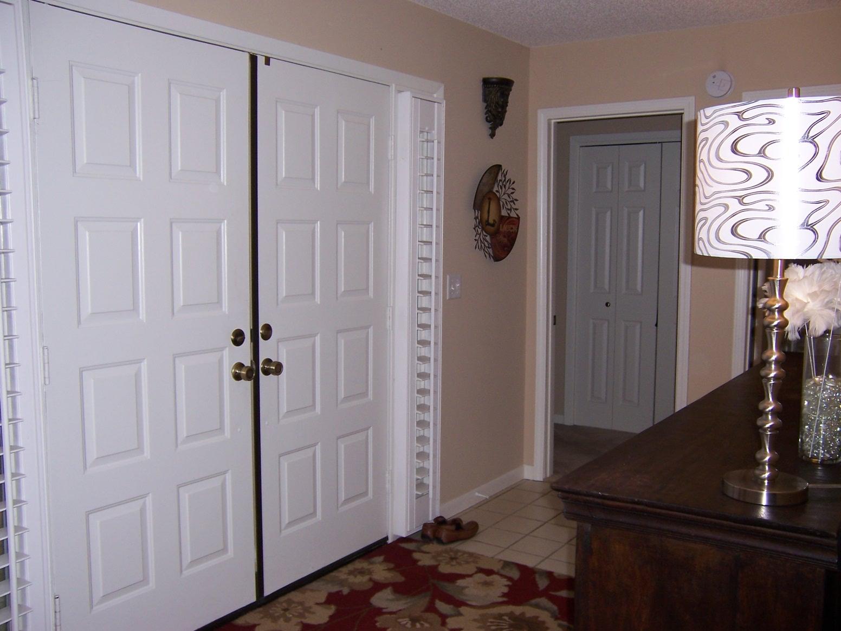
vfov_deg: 42.9
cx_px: 420
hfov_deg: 55.4
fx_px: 802
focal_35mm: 33
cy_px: 316
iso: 80
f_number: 2.8
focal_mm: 5.5
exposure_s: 1/60
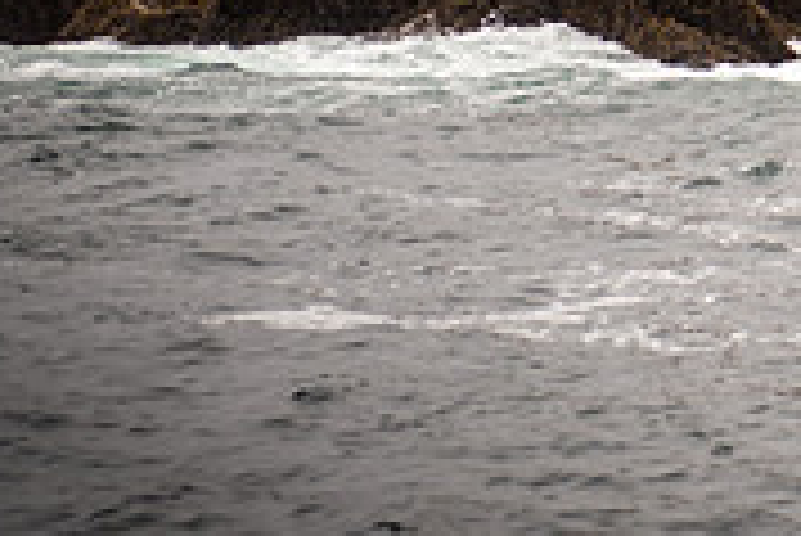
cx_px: 1237
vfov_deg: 5.6
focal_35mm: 245
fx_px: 5456
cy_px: -183
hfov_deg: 8.2
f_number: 2.8
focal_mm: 70
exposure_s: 1/800
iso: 100
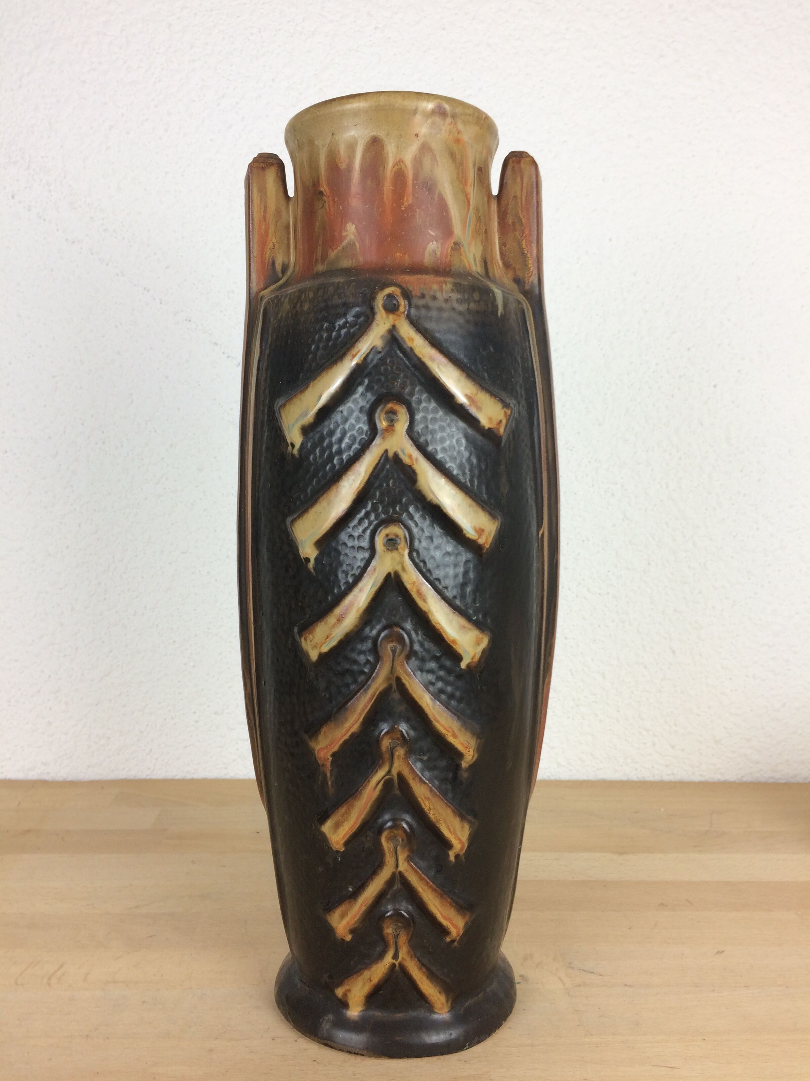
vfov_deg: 61.7
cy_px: 540
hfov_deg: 48.2
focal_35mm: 29
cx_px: 405
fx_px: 905
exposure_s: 1/50
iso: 40
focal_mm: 4.15
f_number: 2.2
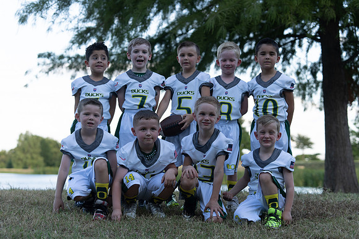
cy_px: 120
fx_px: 698
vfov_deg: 19.5
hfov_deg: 28.8
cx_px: 180
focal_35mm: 70
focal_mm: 70
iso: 250
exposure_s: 1/400
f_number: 3.5
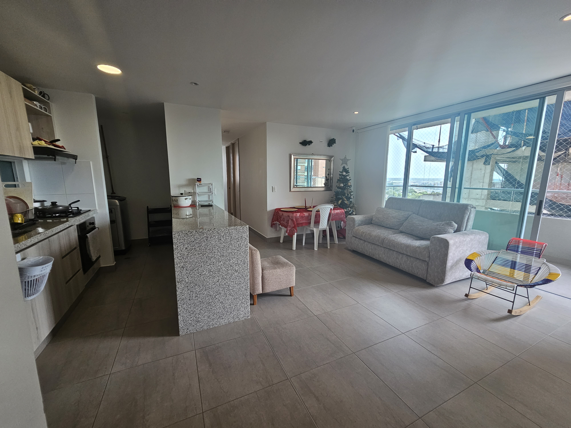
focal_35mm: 13
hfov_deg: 106.2
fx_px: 214
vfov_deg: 89.9
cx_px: 286
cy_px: 214
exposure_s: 1/207
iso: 100
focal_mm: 2.2
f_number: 2.2
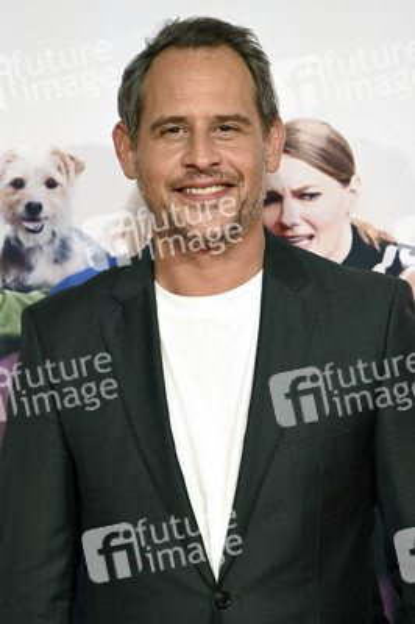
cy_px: 312
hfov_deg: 6.9
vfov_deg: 10.3
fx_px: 3464
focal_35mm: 200
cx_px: 208
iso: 1250
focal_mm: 200
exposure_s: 1/160
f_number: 6.3
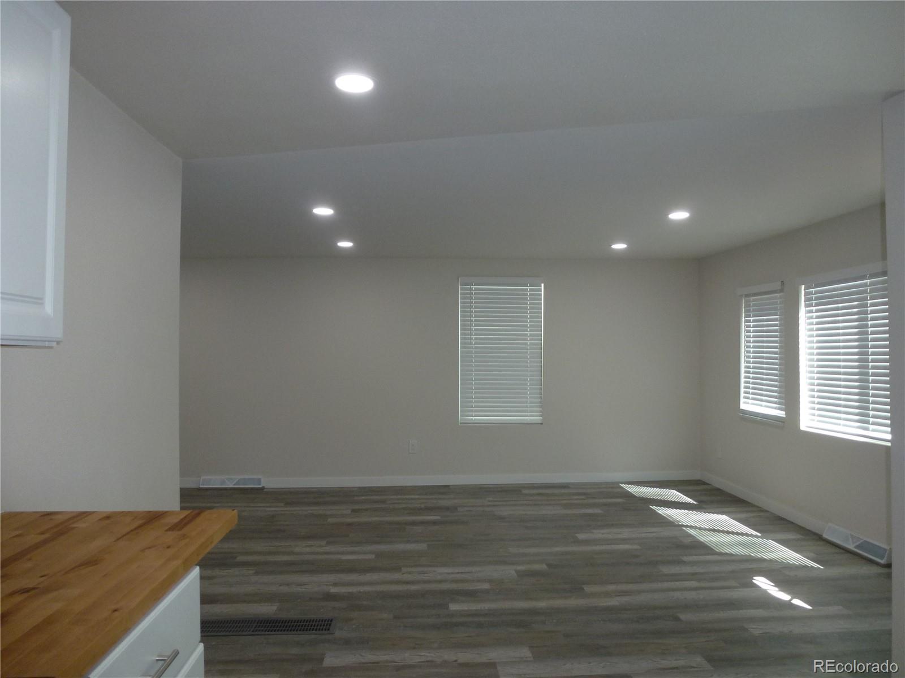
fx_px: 627
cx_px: 452
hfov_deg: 71.6
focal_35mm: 24
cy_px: 339
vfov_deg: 56.8
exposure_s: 1/60
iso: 160
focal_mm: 4.3
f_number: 3.3
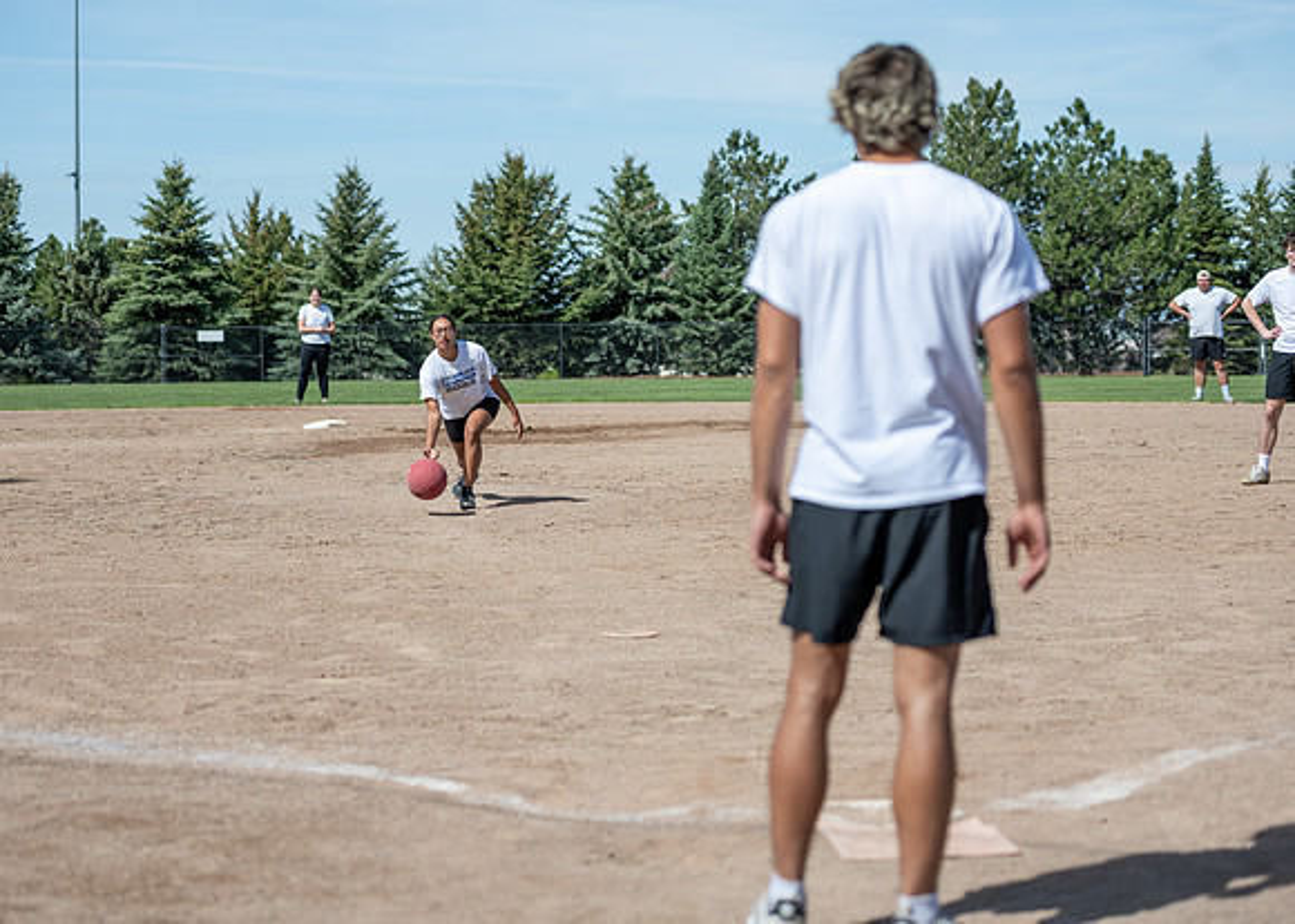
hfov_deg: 25.6
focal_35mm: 78
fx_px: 2850
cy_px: 436
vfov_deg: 18.4
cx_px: 625
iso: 64
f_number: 2.8
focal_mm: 70
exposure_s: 1/2000
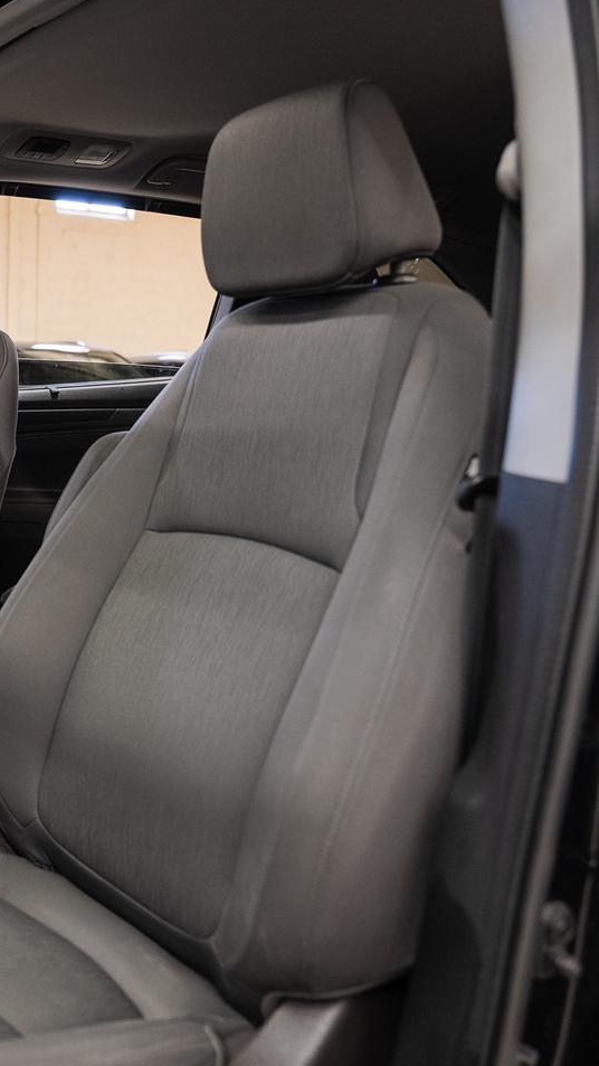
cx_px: -82
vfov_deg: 52.8
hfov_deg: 28.0
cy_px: 532
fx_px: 1073
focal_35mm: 38
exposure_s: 1/40
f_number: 3.2
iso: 800
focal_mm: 24
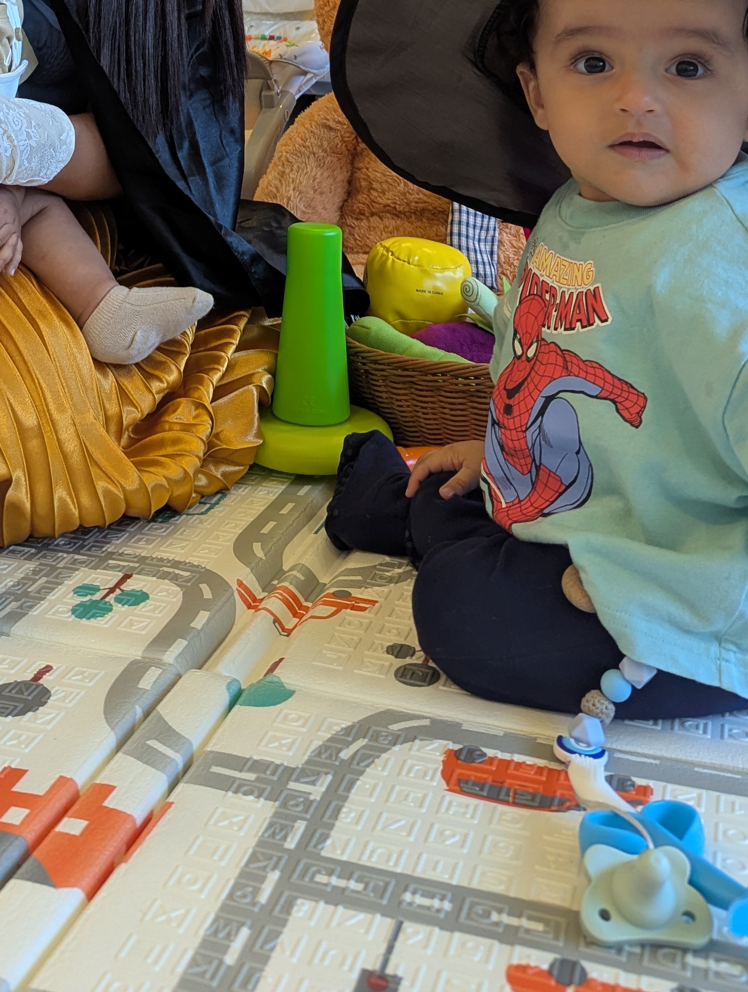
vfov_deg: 34.9
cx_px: 171
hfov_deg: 28.7
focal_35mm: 50
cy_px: 21
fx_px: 1437
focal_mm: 6.81
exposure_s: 1/136
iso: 171
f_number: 1.85
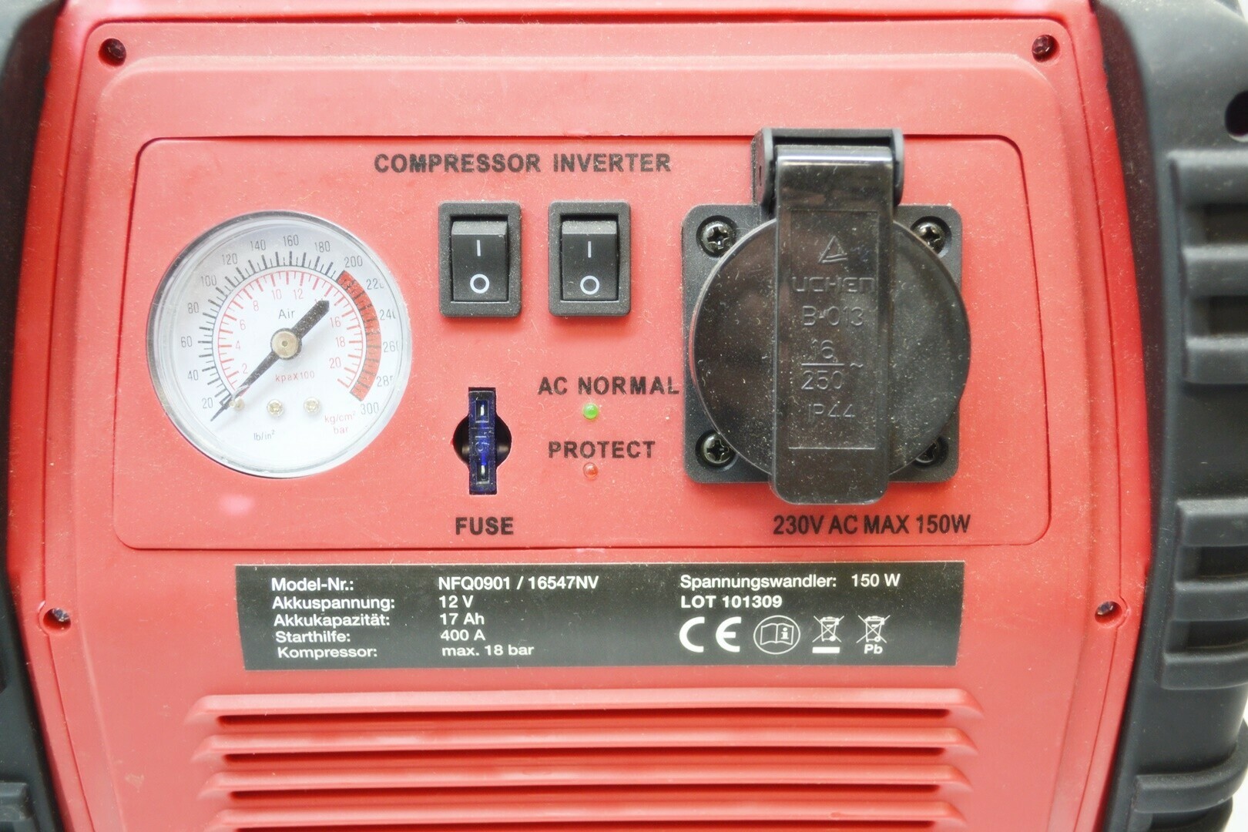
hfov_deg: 46.4
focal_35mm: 42
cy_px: 416
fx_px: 1456
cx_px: 624
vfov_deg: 31.9
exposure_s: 1/50
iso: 400
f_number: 4.5
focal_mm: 28
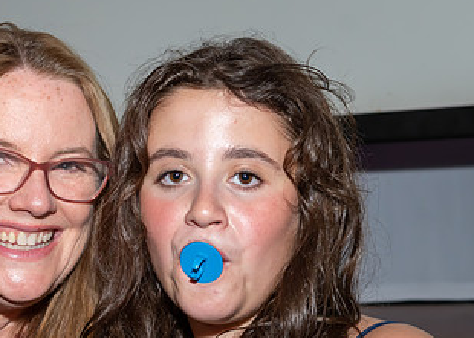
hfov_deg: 12.8
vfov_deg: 9.2
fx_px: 2085
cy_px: 287
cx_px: -21
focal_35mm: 155
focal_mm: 44
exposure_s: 1/250
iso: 400
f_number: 5.6
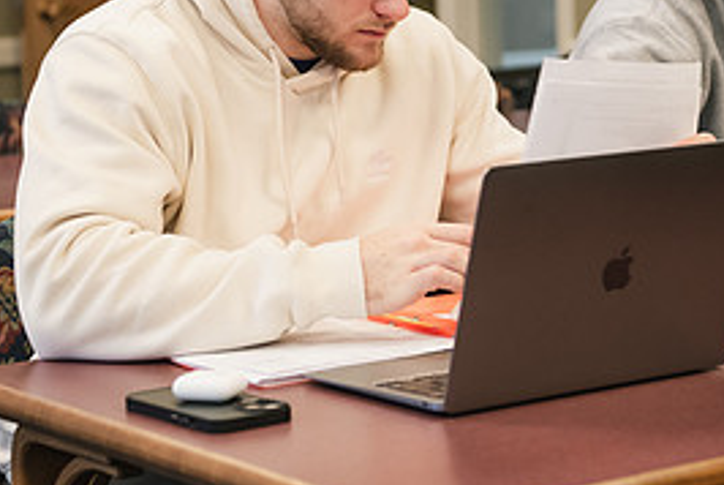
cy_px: 108
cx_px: 525
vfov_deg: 11.2
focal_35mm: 122
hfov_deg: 16.7
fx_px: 2456
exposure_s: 1/200
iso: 1250
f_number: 3.2
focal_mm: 56
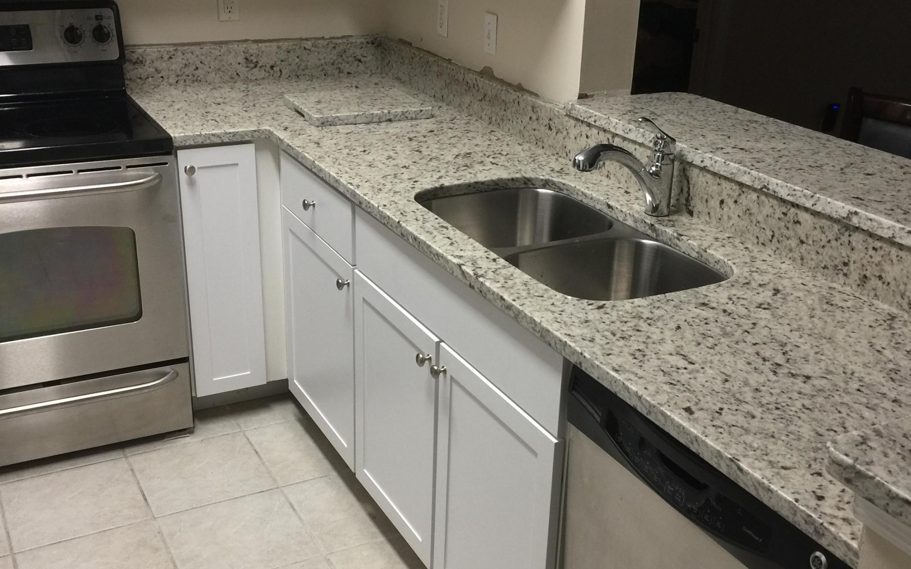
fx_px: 1043
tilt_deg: -23.7
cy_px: 314
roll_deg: -1.6
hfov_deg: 47.2
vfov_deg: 30.5
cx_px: 468
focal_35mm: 42
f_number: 2.2
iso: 64
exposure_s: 1/15
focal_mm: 4.15
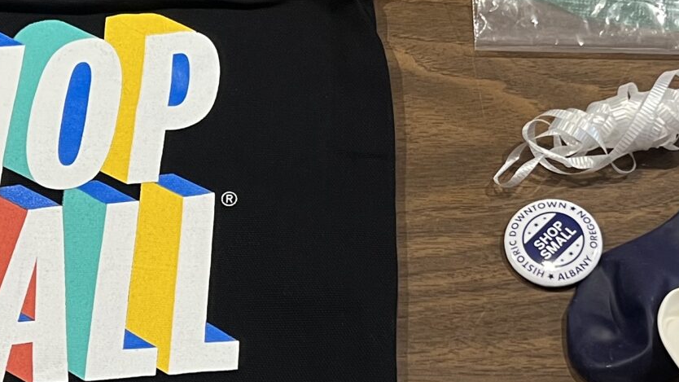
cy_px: 101
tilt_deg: -54.0
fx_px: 1566
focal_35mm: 87
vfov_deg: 13.9
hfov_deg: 24.5
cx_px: 352
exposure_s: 1/60
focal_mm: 5.7
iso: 160
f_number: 1.5
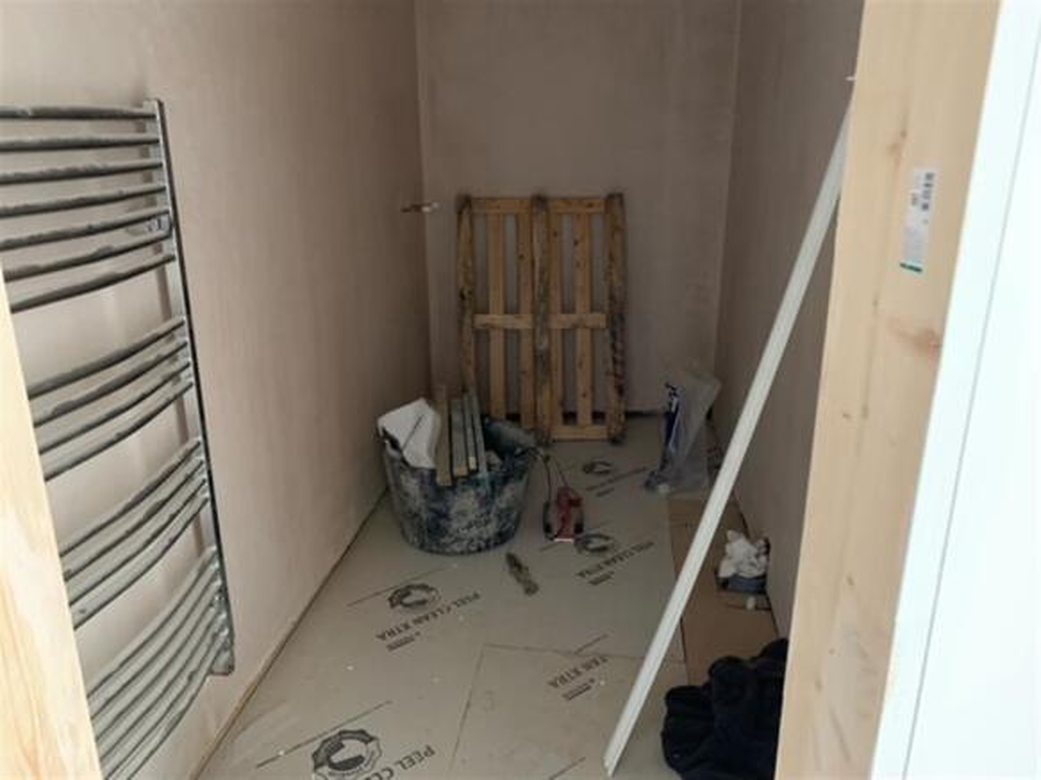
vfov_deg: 53.0
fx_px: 782
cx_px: 520
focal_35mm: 26
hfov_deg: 67.3
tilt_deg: -19.6
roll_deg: +1.1
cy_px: 390
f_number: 1.8
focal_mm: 4.25
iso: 500
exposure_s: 1/30
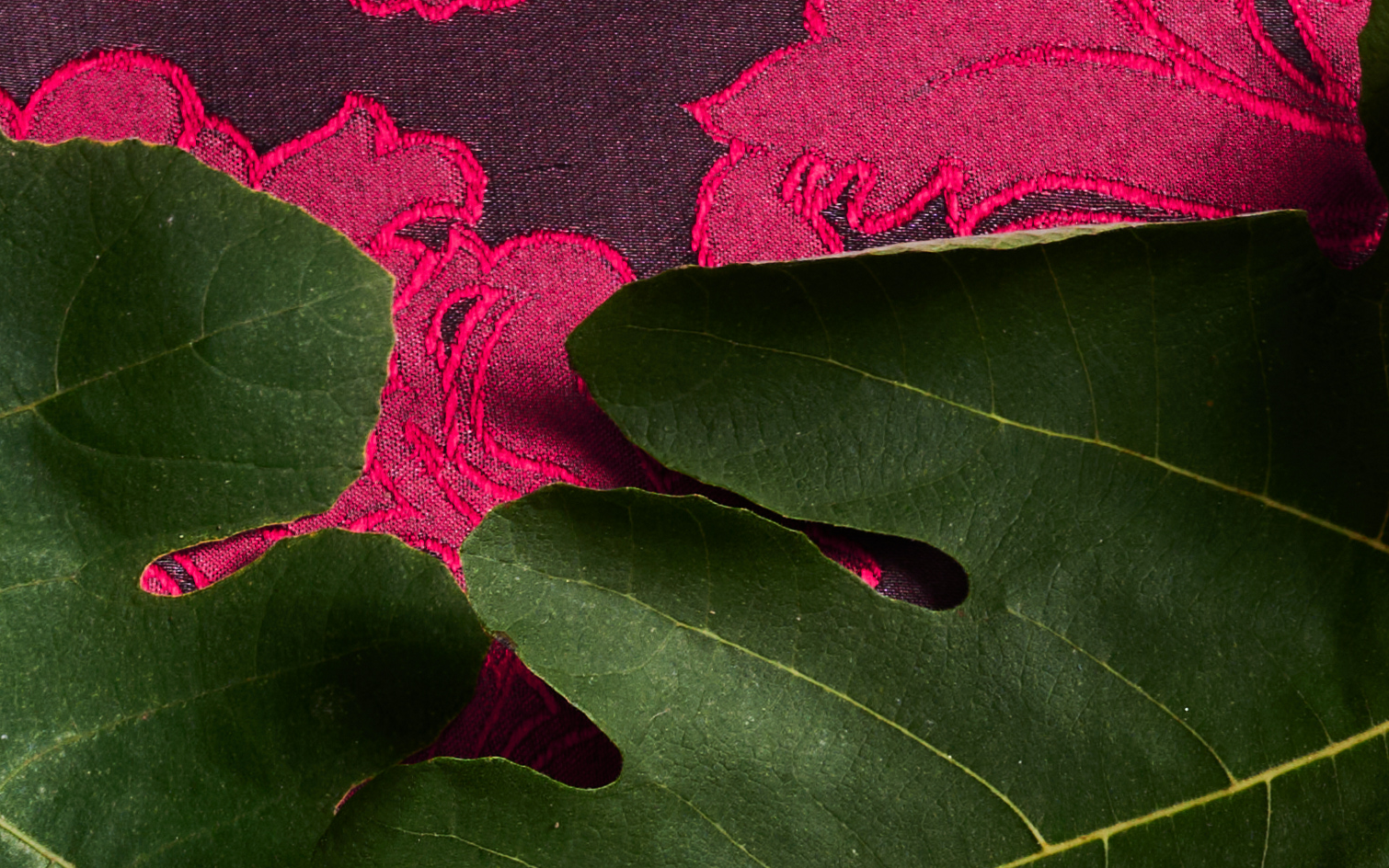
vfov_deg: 6.4
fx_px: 7382
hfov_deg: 10.7
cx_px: 601
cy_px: 2073
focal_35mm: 195
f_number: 8
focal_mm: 35
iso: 100
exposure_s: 1/125
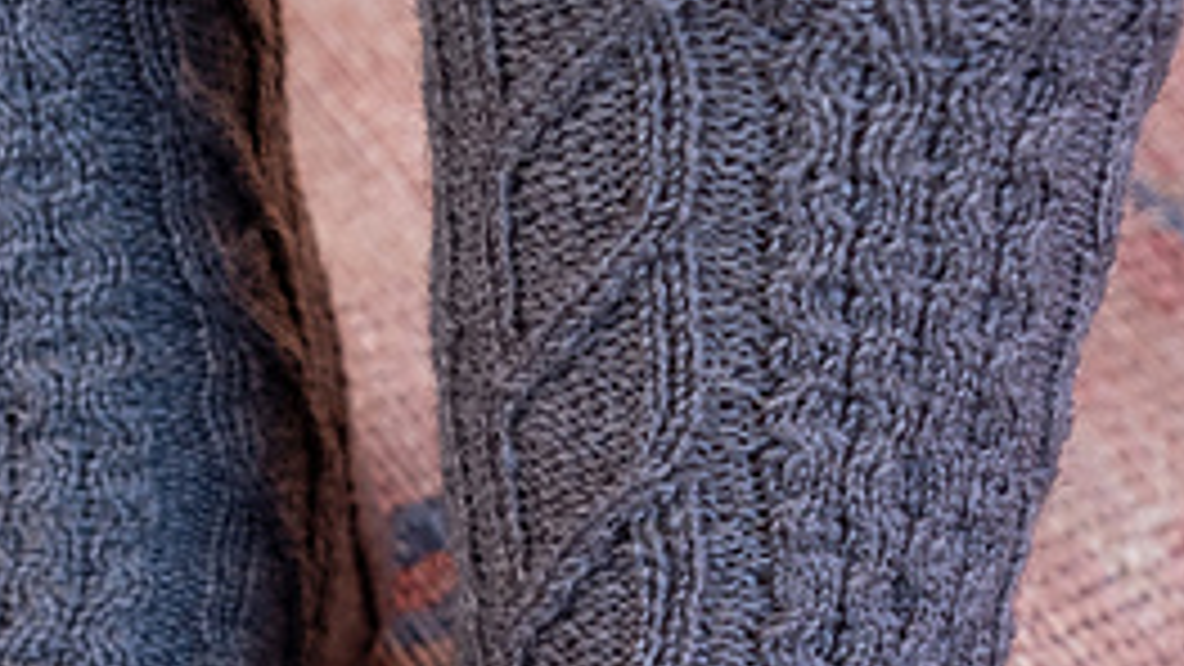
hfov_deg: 21.9
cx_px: 439
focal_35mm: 97
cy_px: 1044
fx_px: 3046
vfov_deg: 11.9
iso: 800
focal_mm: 25.4
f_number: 4.5
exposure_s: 1/60
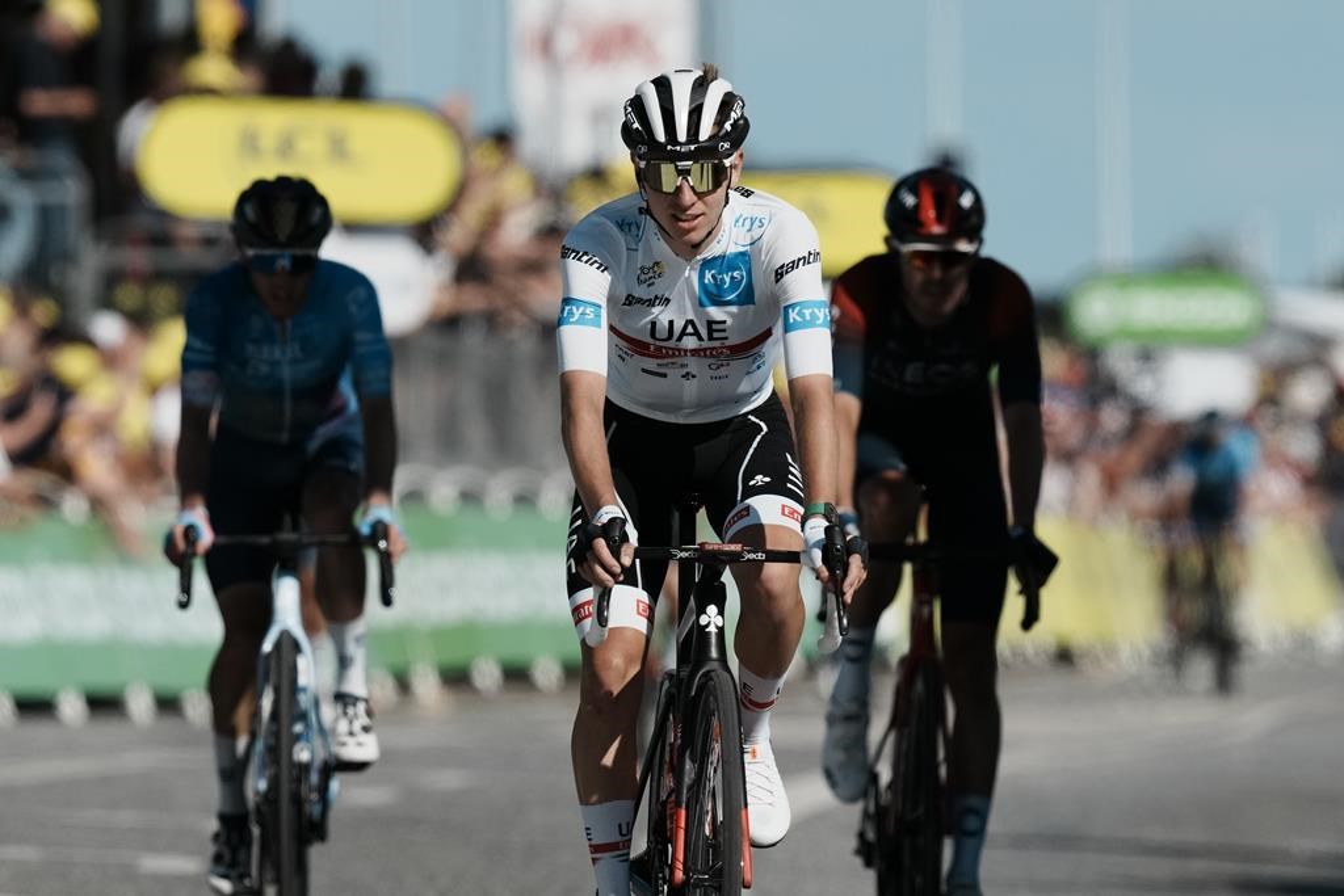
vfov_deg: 3.4
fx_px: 14934
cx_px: 672
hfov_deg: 5.2
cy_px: 448
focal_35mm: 400
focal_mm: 400
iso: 800
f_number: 5.6
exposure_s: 1/10000
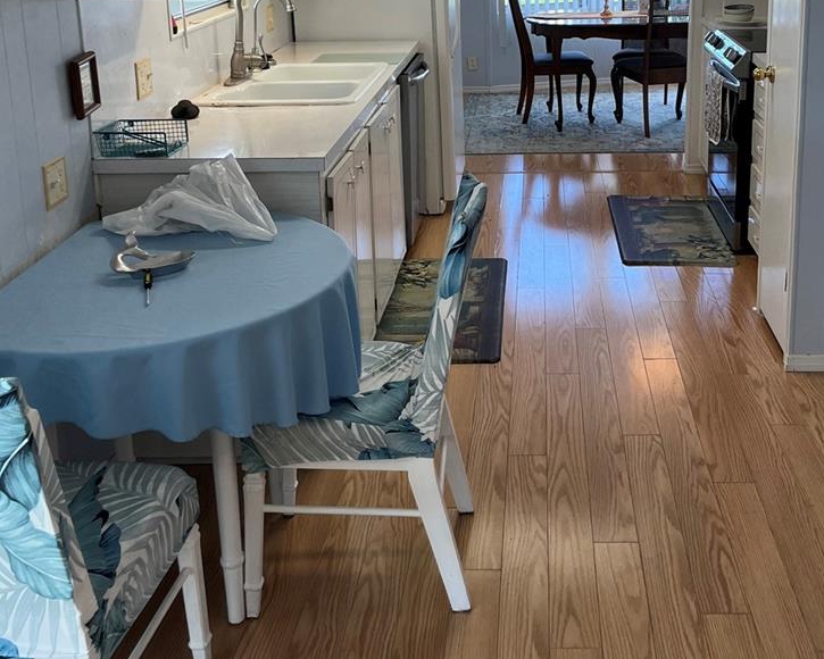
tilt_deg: -11.5
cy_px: 111
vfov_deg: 34.3
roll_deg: +1.7
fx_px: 1024
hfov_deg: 43.6
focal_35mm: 42
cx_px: 493
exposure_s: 1/124
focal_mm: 5.1
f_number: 1.6
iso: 50
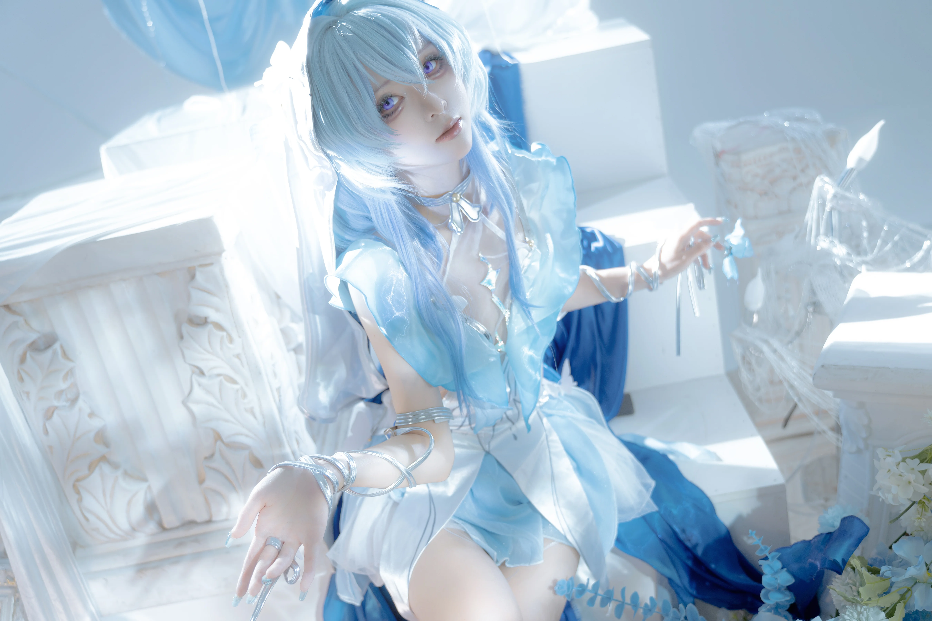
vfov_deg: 35.0
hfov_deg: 50.6
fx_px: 984
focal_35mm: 38
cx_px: 502
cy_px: 328
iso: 160
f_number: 2.8
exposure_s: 1/200
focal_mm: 34
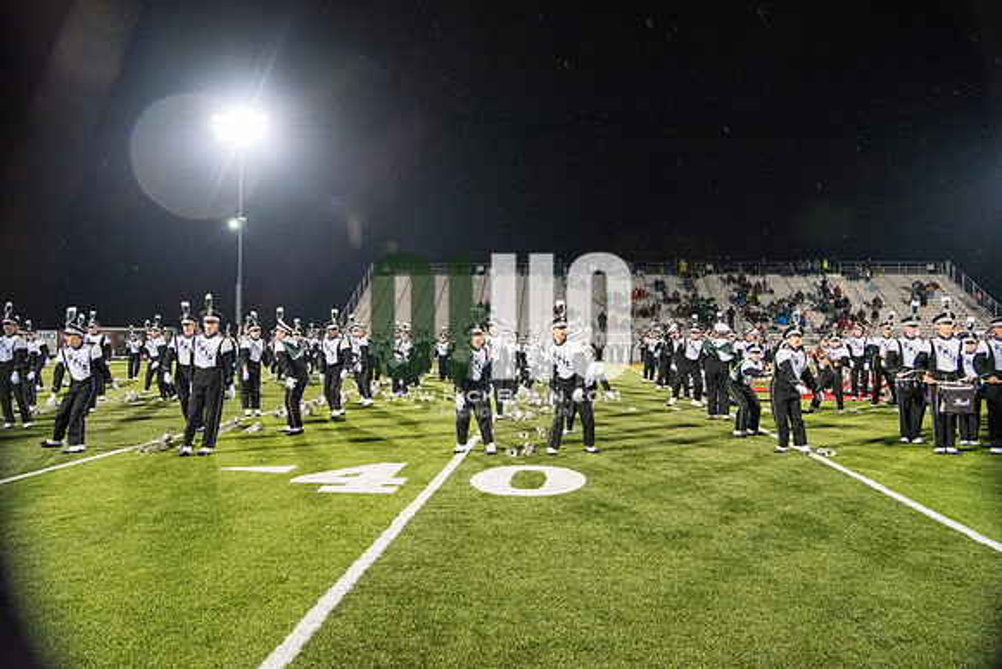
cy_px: 334
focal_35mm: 31
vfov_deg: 42.3
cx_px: 501
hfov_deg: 60.3
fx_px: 863
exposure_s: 1/320
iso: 5000
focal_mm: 31
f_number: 5.6
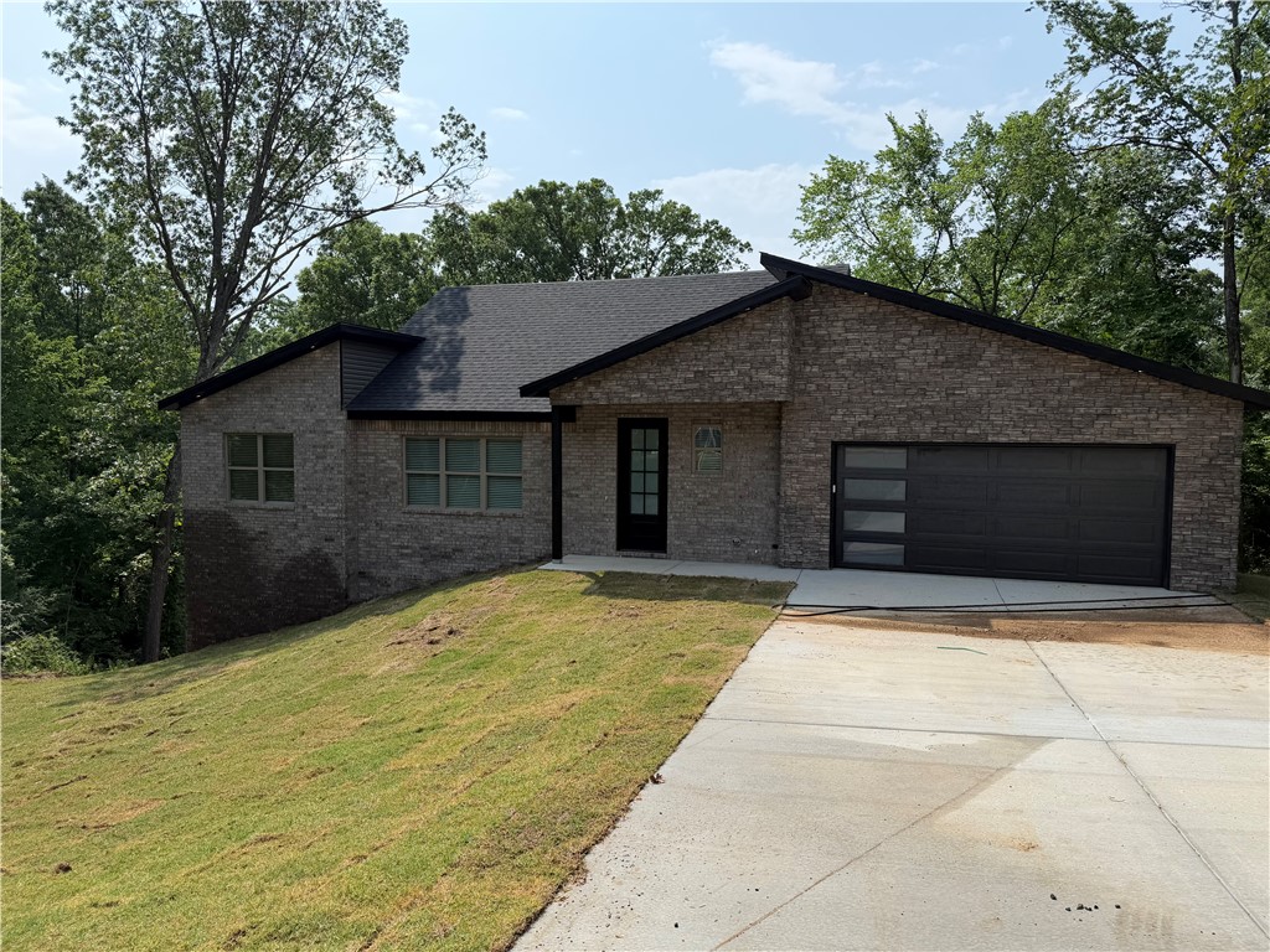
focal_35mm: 24
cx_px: 635
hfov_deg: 71.6
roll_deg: -1.0
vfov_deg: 56.8
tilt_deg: -3.2
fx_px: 881
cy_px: 476
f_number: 1.78
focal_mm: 6.76
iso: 80
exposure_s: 1/6173
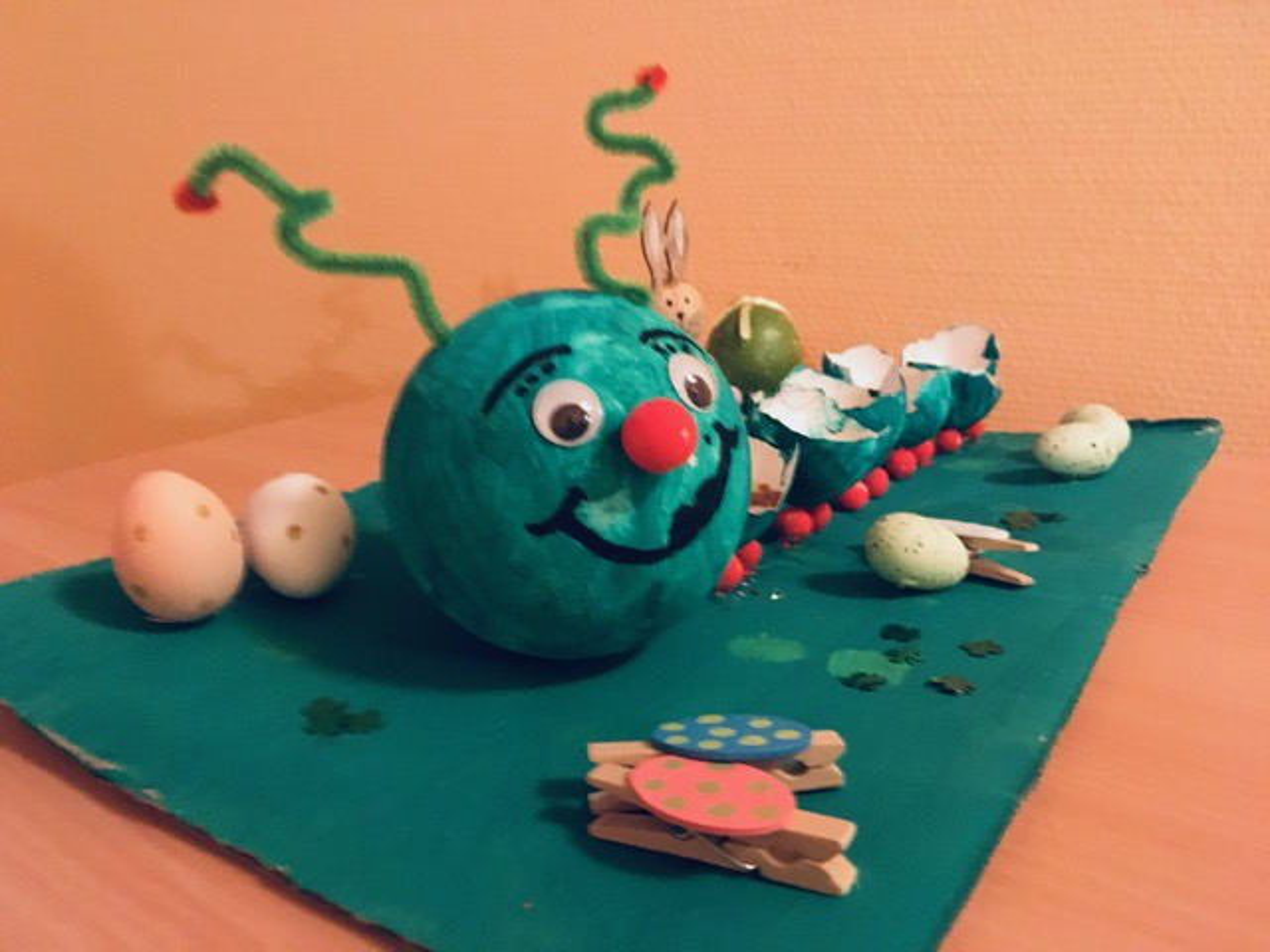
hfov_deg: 61.7
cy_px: 476
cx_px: 635
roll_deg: +0.4
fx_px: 1064
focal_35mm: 29
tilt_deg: -17.1
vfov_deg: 48.2
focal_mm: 4.15
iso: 640
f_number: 2.2
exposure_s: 1/17
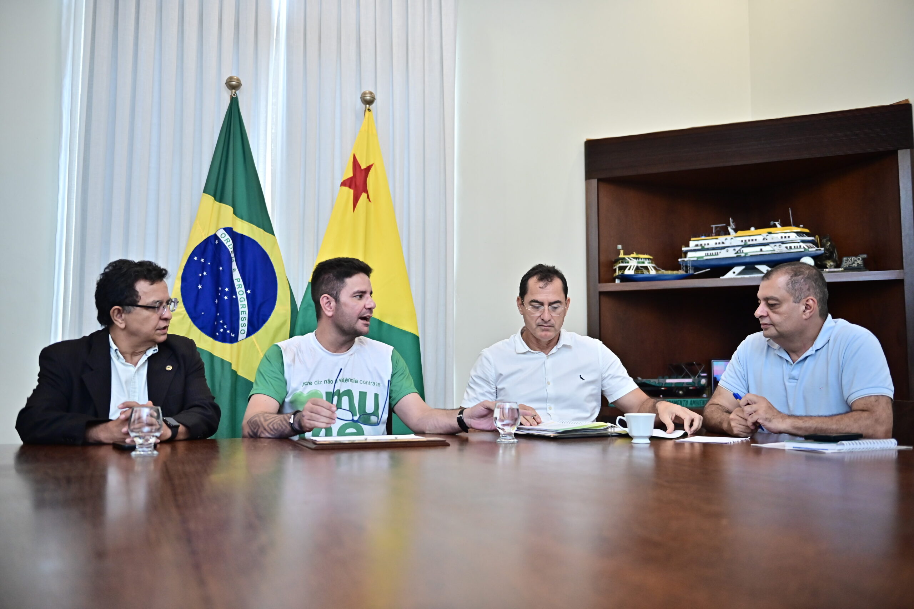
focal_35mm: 32
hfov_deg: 58.7
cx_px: 457
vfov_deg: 41.1
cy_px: 304
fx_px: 812
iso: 1600
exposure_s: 1/200
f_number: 2.8
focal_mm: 32
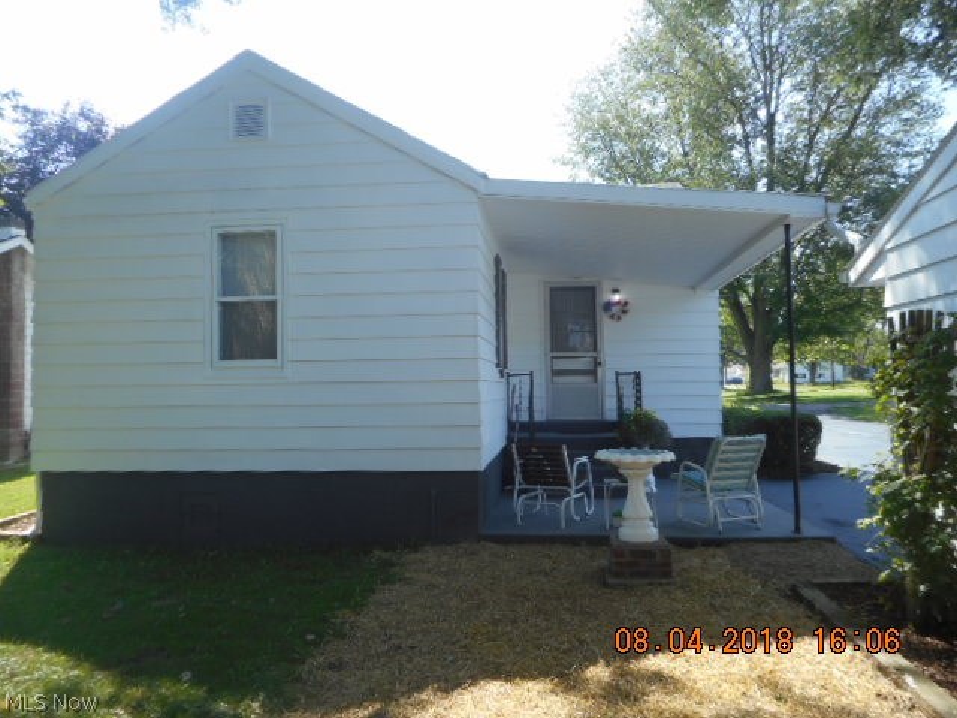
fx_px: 691
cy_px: 359
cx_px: 478
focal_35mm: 25
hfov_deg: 69.4
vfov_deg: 54.9
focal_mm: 4.5
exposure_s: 1/160
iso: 80
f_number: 3.7
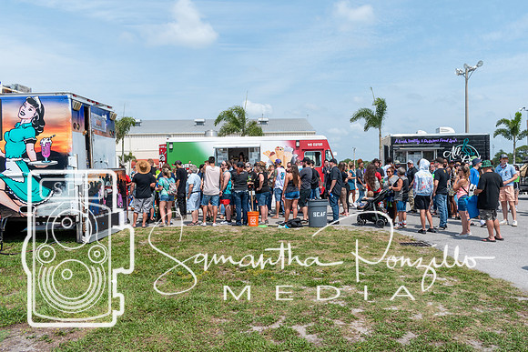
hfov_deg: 61.3
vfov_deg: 43.2
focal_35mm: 30
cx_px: 293
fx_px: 444
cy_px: 176
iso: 200
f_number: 10
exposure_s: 1/400
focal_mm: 18
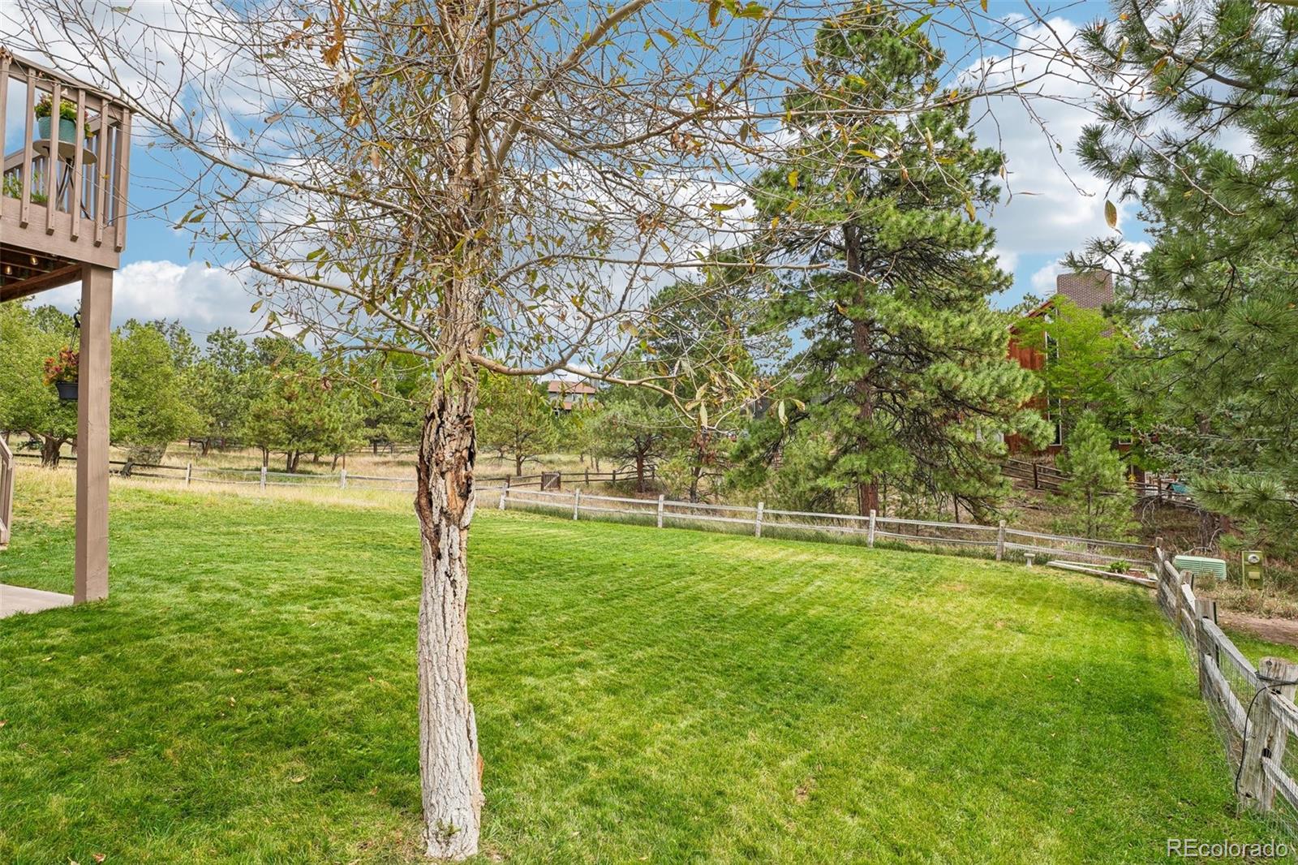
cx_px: 649
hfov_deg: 95.0
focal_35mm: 16
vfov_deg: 72.0
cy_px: 432
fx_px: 595
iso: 100
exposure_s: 1/250
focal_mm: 11
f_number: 8
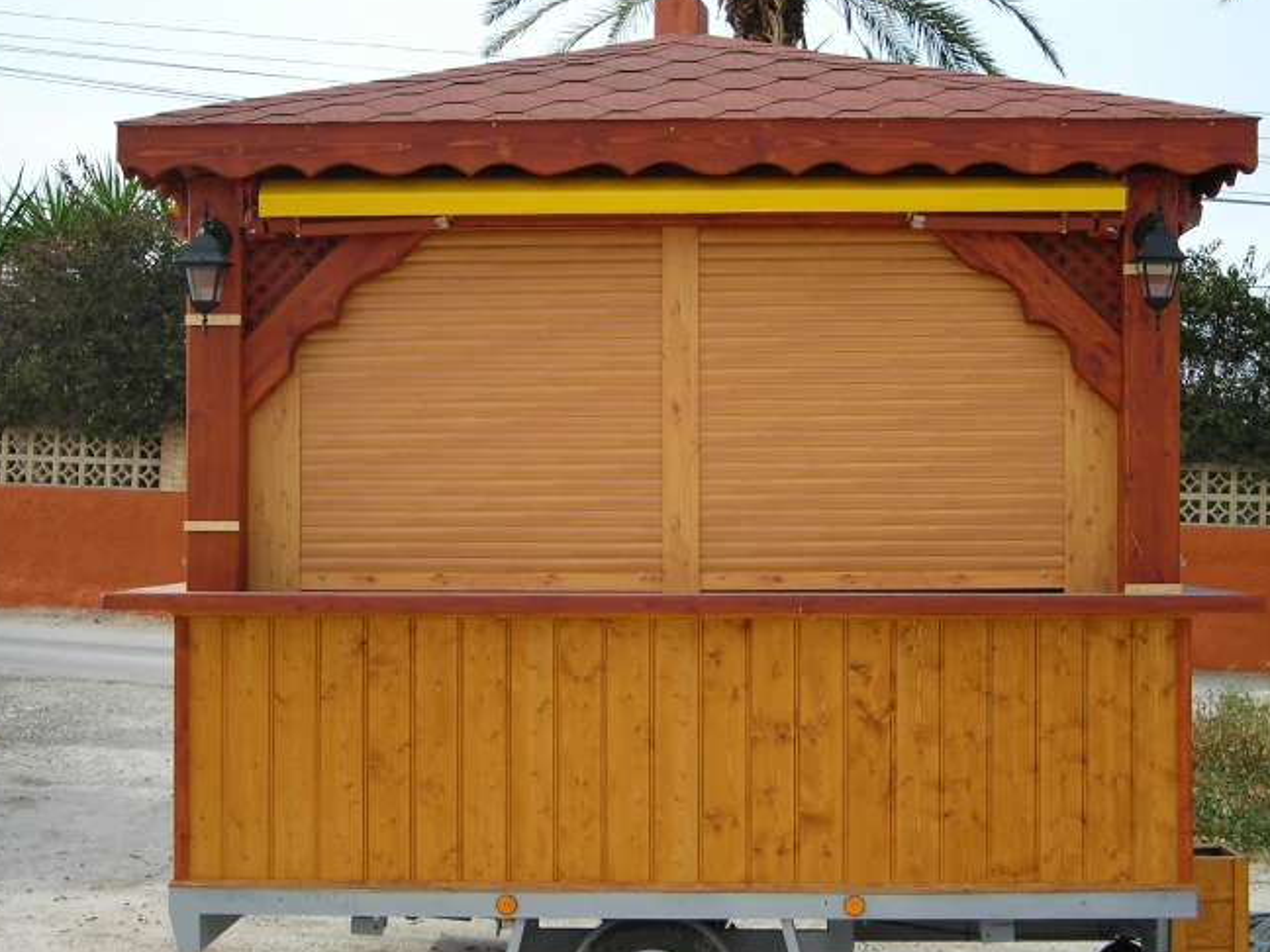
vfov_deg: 25.2
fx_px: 2128
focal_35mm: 58
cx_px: 694
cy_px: 464
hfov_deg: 33.2
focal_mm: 7.8
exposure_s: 1/267
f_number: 3.4
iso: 50
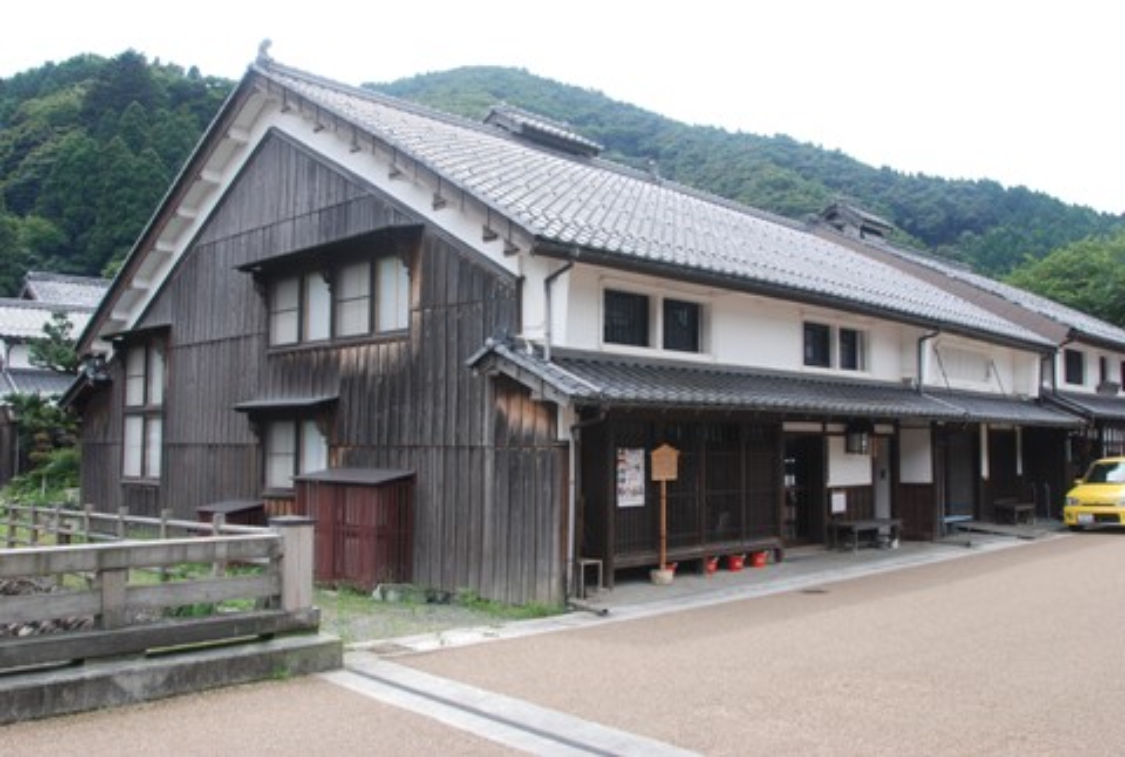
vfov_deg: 40.2
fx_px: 1034
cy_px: 378
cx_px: 562
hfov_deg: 57.1
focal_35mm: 33
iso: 100
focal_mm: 22
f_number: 8
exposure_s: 1/80
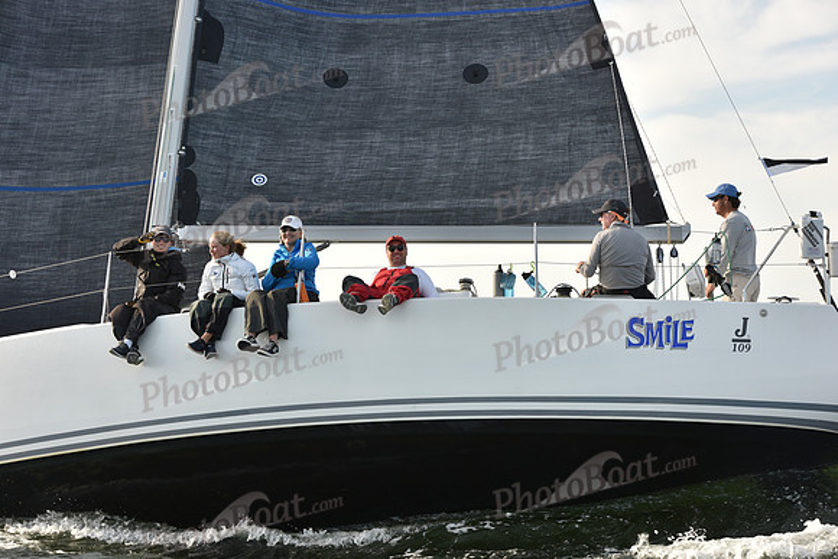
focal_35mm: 70
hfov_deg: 28.8
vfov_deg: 19.5
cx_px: 419
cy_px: 280
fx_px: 1630
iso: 250
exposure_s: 1/320
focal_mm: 70
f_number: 8
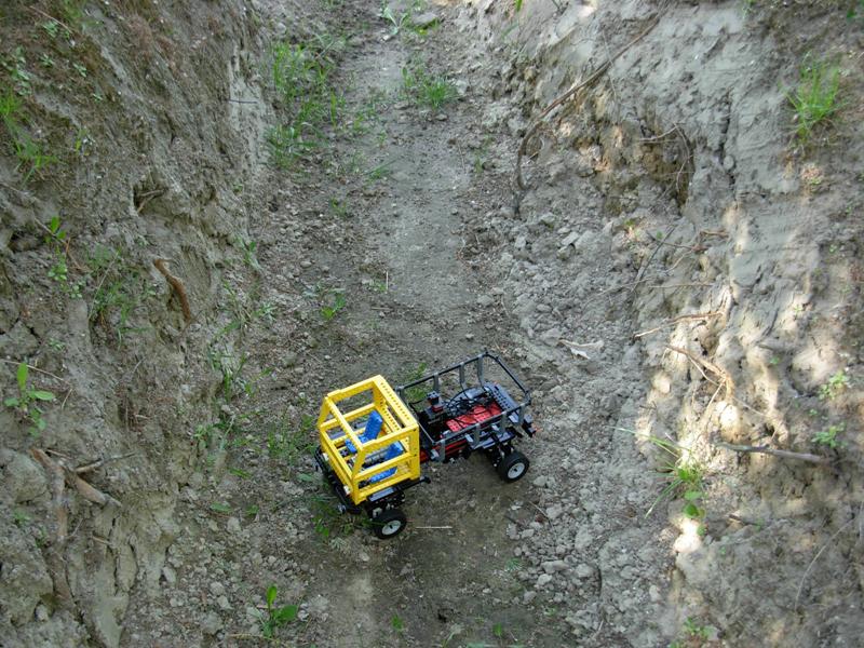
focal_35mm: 38
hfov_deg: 49.0
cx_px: 432
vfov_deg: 37.7
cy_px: 324
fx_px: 948
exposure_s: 1/64
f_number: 2.9
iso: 79
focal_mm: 6.3
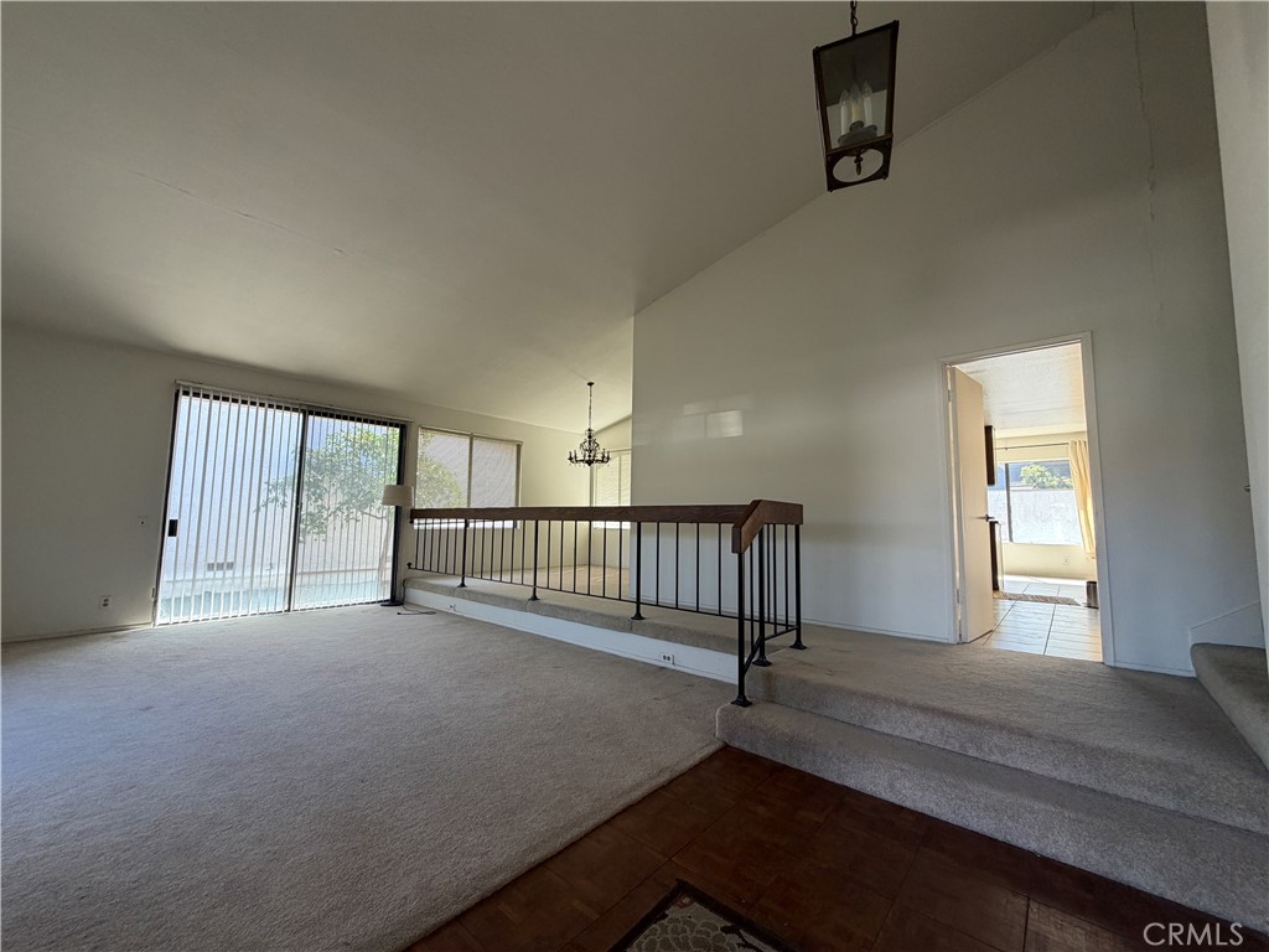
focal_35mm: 14
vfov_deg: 85.7
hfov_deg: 102.1
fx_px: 513
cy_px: 476
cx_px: 634
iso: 125
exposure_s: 1/121
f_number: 2.2
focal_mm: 2.22
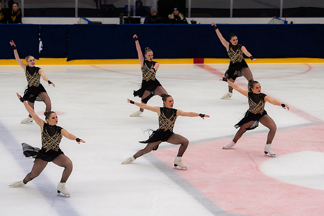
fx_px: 1418
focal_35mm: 158
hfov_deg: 13.0
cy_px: 108
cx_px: 162
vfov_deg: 8.7
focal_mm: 105
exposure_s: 1/400
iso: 500
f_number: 3.5
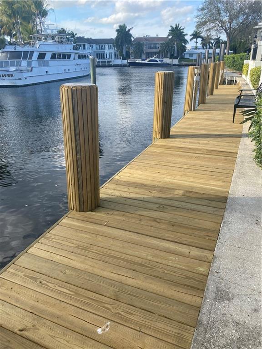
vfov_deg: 67.3
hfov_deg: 53.1
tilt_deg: -21.2
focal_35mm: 26
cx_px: 131
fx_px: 262
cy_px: 174
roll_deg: +1.1
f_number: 1.8
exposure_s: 1/1083
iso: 32
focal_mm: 4.25
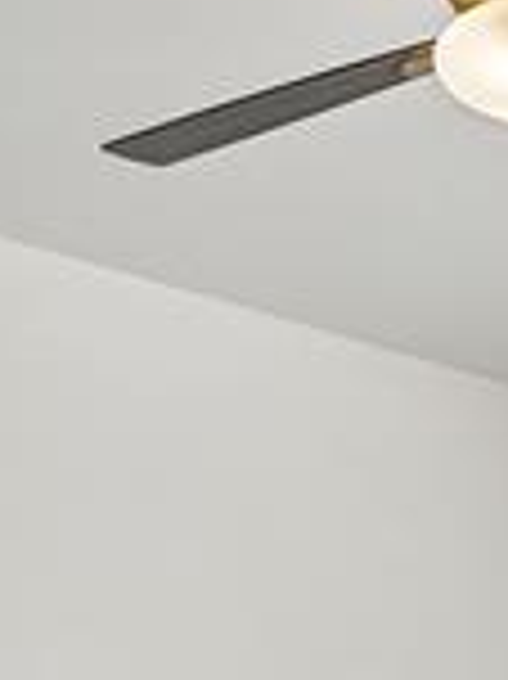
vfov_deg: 19.4
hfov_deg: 16.2
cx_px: 272
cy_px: 959
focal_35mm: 91
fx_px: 1783
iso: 320
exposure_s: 1/30
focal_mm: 14
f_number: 9
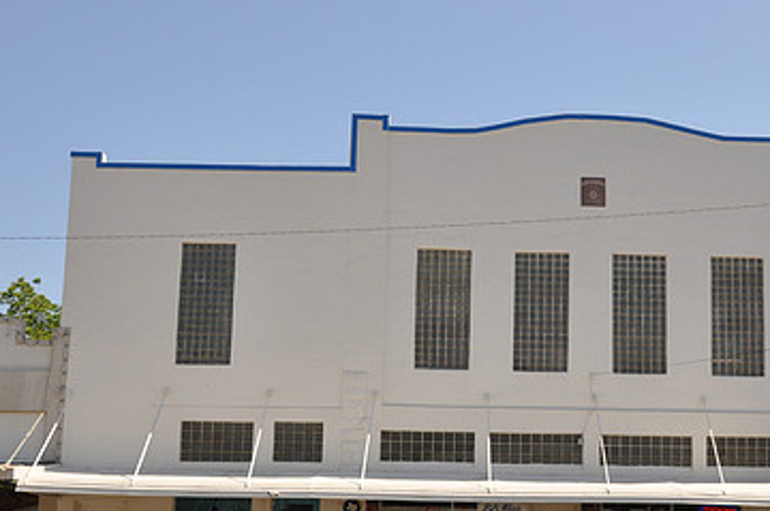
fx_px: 1239
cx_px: 545
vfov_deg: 23.2
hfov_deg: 34.0
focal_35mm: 58
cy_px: 354
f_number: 8
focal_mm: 24
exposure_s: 1/250
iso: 200
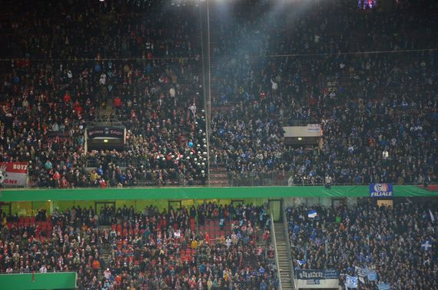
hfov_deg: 13.1
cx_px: 219
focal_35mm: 158
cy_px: 145
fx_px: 1911
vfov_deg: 8.7
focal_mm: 105
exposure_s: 1/125
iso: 2500
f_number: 5.6
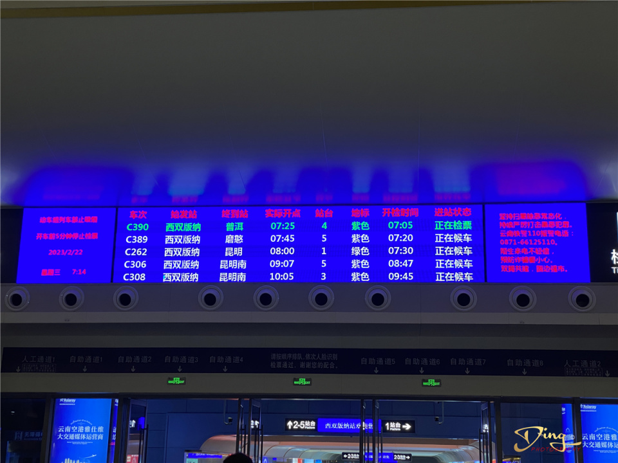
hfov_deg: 36.8
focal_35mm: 52
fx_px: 928
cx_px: 309
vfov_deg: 28.0
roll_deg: -1.3
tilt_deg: +14.3
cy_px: 232
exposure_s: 1/100
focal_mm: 6
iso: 80
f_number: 2
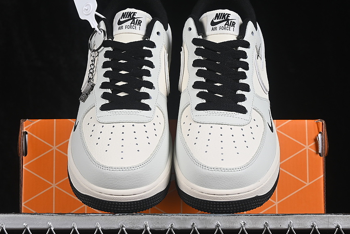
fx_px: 904
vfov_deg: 14.7
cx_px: 173
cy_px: 124
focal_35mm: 93
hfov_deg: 21.9
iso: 160
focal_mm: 50
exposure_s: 1/80
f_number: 8
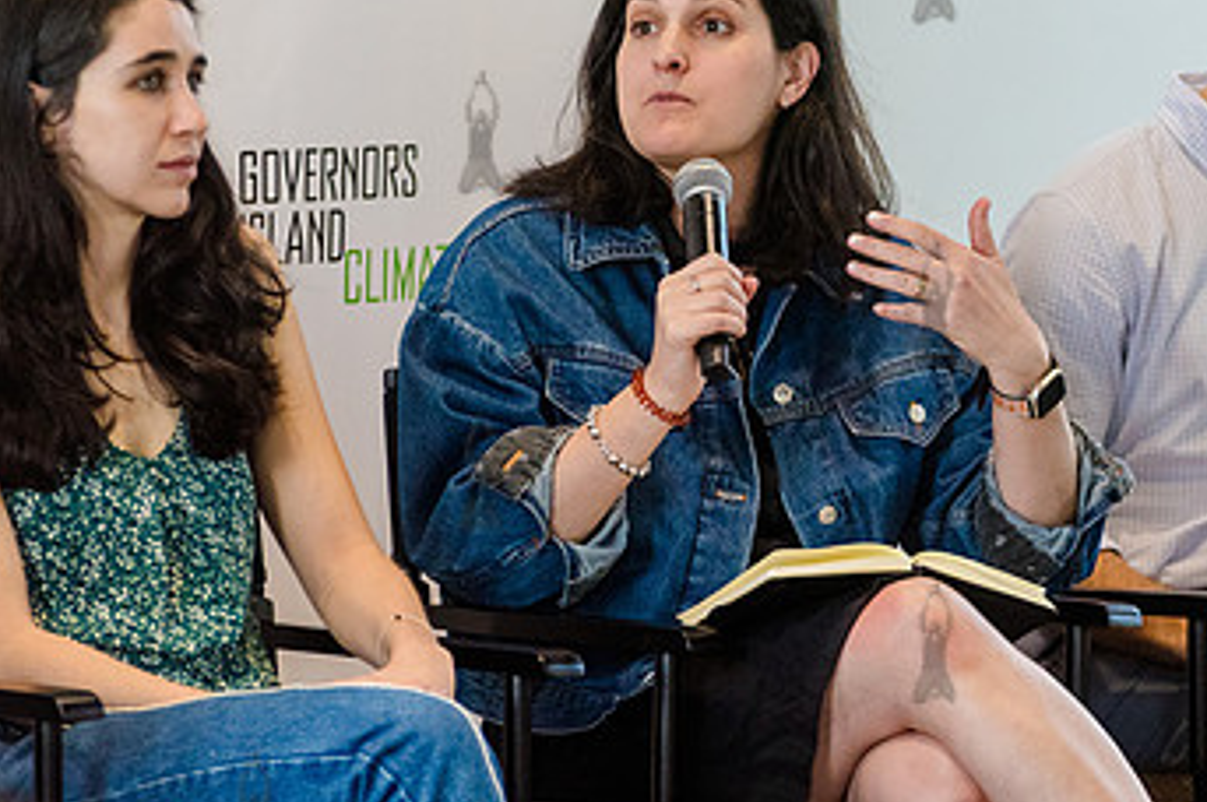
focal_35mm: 293
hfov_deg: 7.0
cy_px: 301
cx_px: 933
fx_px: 9814
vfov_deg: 4.7
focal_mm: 170
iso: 4000
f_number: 4
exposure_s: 1/320
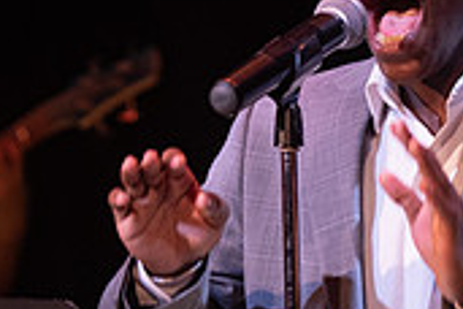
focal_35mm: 483
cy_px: 156
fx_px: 6211
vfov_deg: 2.8
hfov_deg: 4.3
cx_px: 273
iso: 1600
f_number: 2.8
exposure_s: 1/200
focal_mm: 95
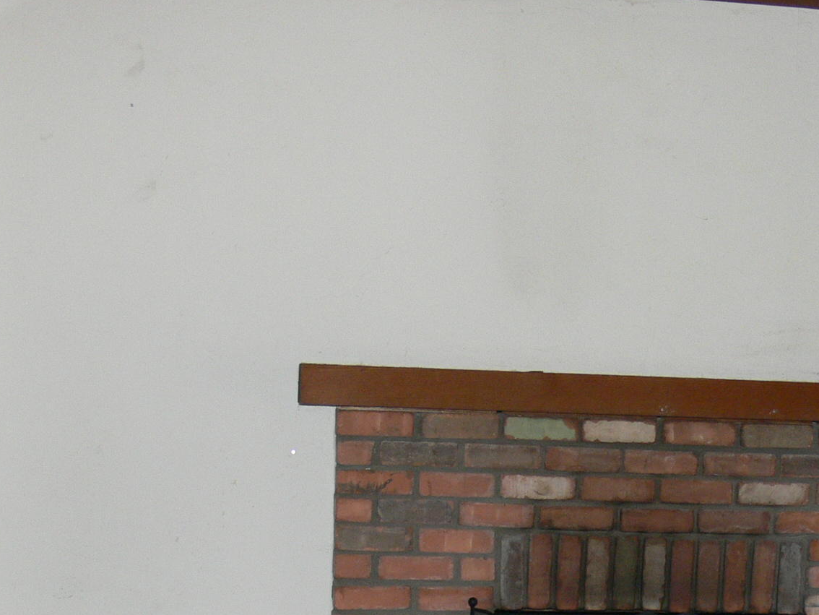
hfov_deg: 24.3
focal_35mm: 79
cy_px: 663
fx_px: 1870
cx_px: 648
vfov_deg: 18.0
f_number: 2.8
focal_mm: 7.4
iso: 100
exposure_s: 1/30
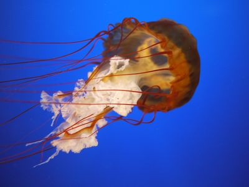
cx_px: 124
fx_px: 288
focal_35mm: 40
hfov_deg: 46.8
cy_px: 94
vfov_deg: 36.0
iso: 800
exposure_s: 1/40
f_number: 1.7
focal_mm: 20
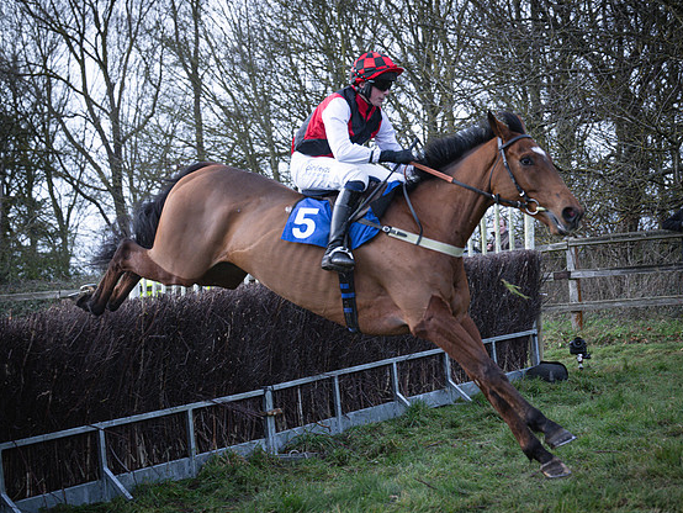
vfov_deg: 18.0
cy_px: 263
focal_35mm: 82
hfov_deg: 23.8
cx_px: 315
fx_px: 1619
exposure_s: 1/1250
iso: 800
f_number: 4
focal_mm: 70
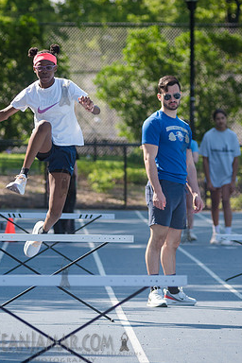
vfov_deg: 5.9
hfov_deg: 4.0
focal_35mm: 347
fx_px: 3499
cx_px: 56
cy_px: 204
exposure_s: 1/1250
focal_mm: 145
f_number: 4
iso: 400
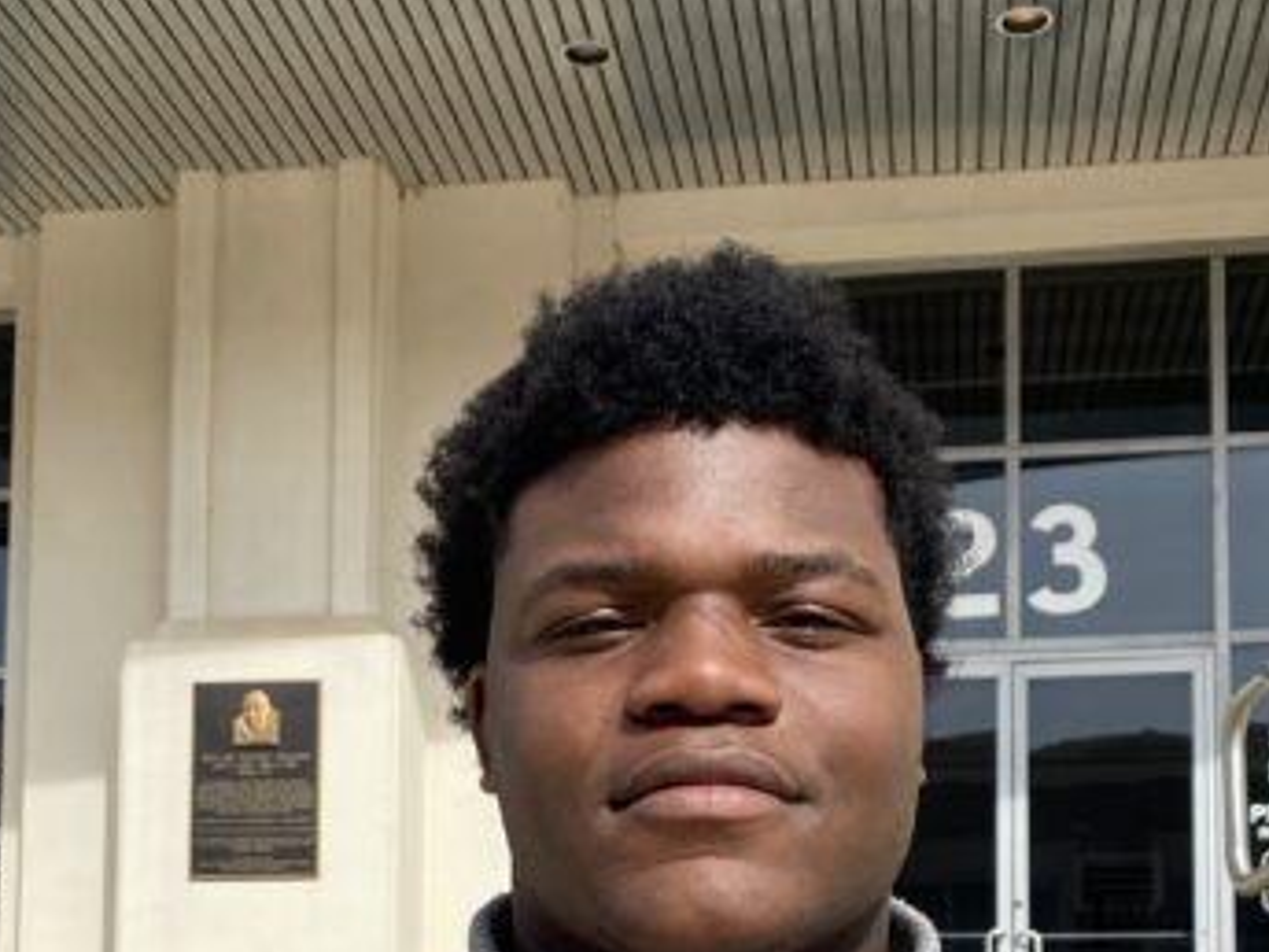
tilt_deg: +2.0
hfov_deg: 33.2
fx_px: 2126
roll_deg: -0.2
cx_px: 598
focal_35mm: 58
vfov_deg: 23.7
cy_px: 1044
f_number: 1.8
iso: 32
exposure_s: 1/2571
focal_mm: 4.25
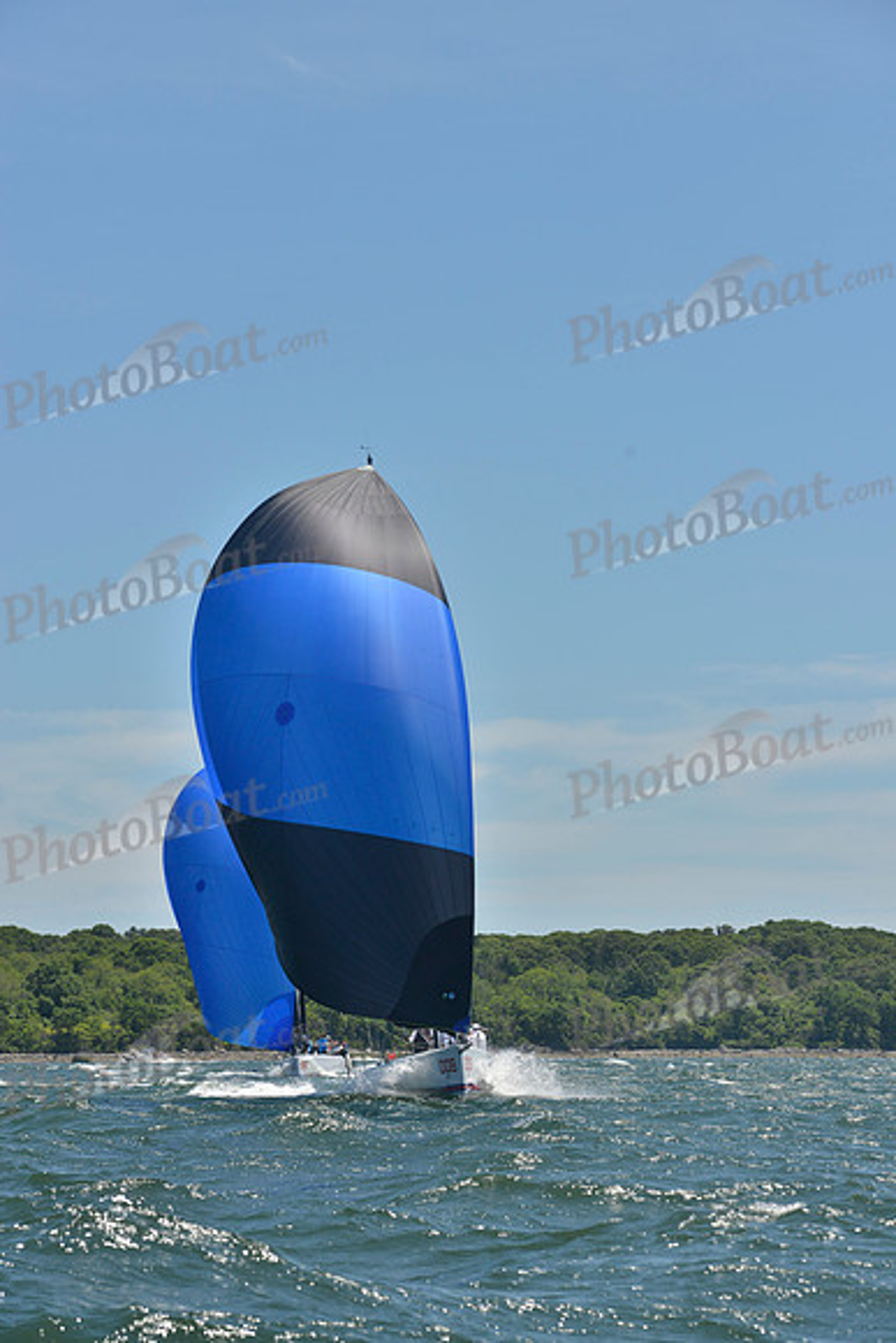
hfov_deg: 12.5
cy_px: 672
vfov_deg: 18.6
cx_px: 448
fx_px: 4104
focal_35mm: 110
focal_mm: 110
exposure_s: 1/1250
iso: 280
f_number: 9
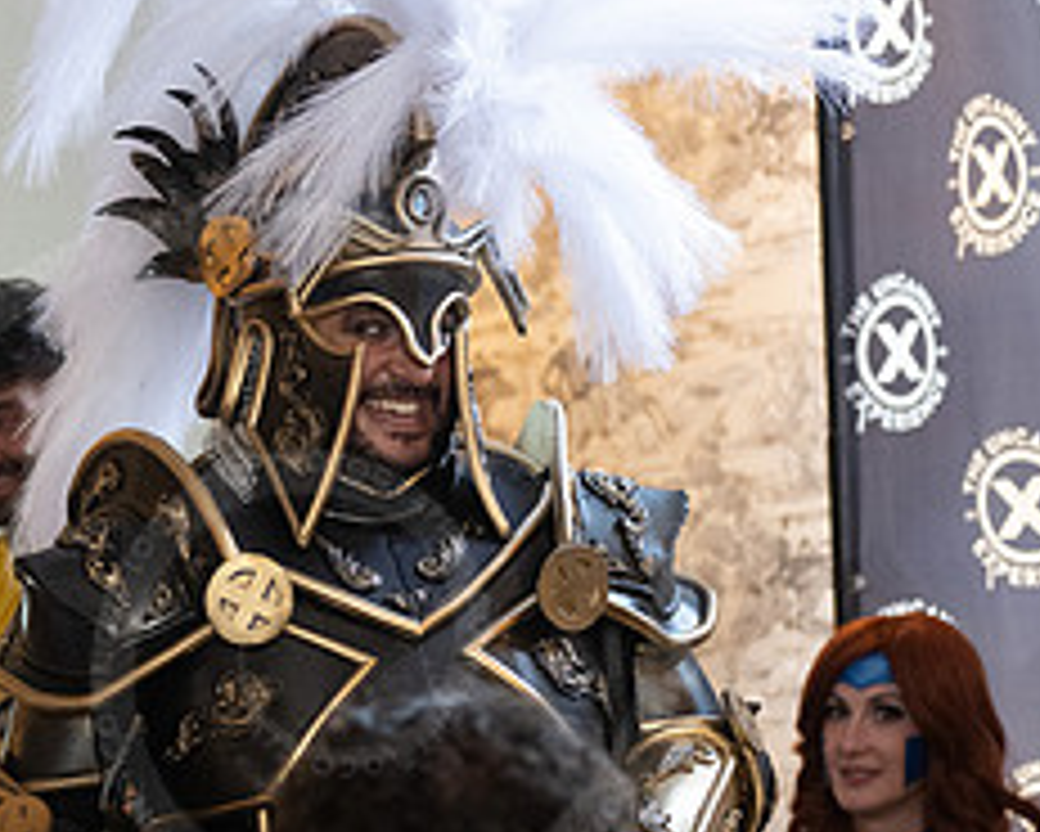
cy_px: 747
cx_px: 383
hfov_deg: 10.5
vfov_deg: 8.4
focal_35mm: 183
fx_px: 5635
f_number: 2.5
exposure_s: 1/250
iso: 4000
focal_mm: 67
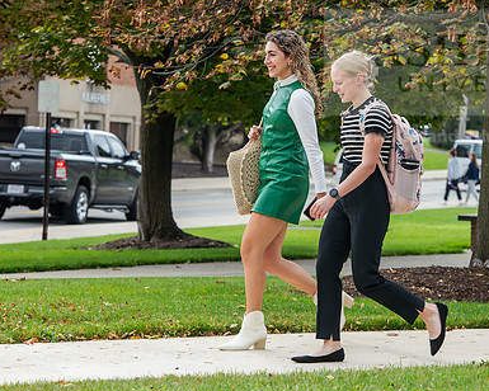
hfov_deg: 11.8
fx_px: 2373
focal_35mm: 164
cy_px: 163
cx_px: 286
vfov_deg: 9.4
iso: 400
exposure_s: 1/500
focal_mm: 116
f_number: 6.3
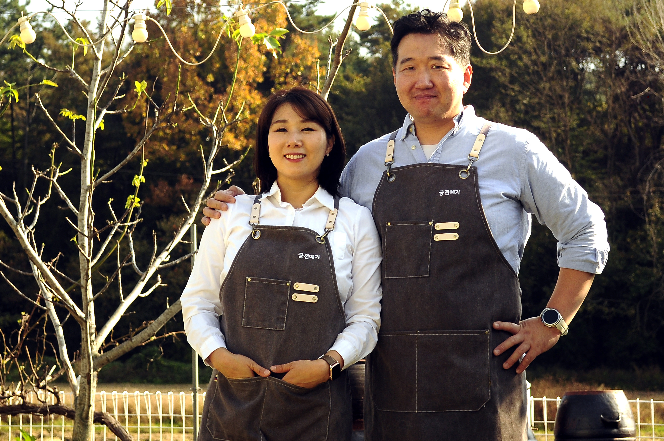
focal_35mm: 100
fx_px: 1842
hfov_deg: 20.4
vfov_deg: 13.6
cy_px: 140
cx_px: 338
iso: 200
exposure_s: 1/500
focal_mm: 44
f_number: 5.3
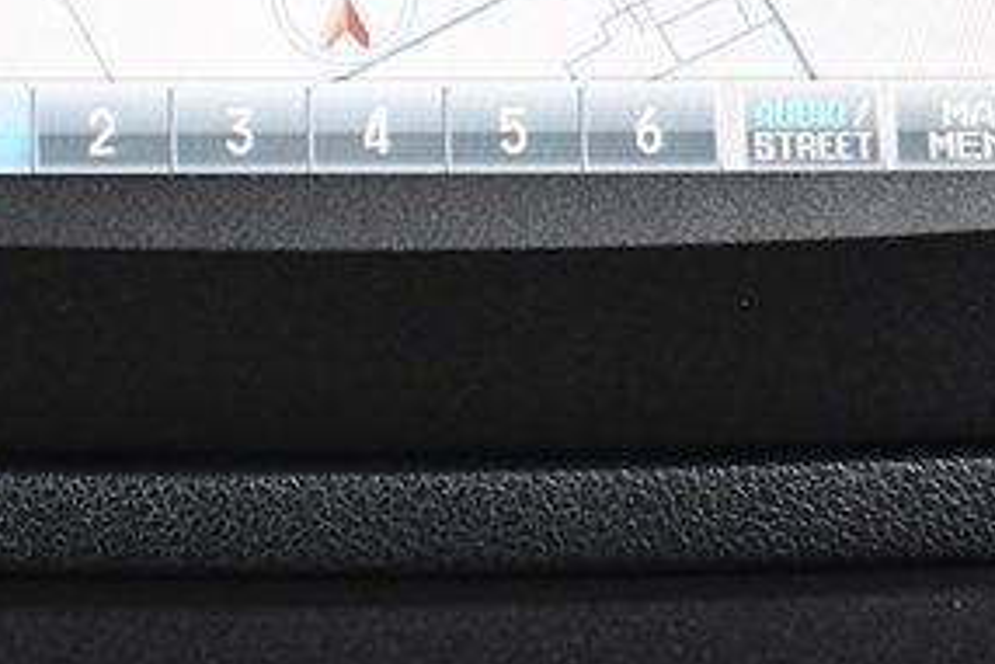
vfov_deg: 7.4
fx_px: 5143
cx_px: 344
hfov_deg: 11.0
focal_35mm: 186
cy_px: 186
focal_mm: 35
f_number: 4.2
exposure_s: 1/250
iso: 2500
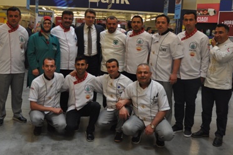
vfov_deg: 33.3
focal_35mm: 40
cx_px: 95
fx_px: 259
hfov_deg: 48.3
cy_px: 67
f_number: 4
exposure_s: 1/60
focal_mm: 22
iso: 400
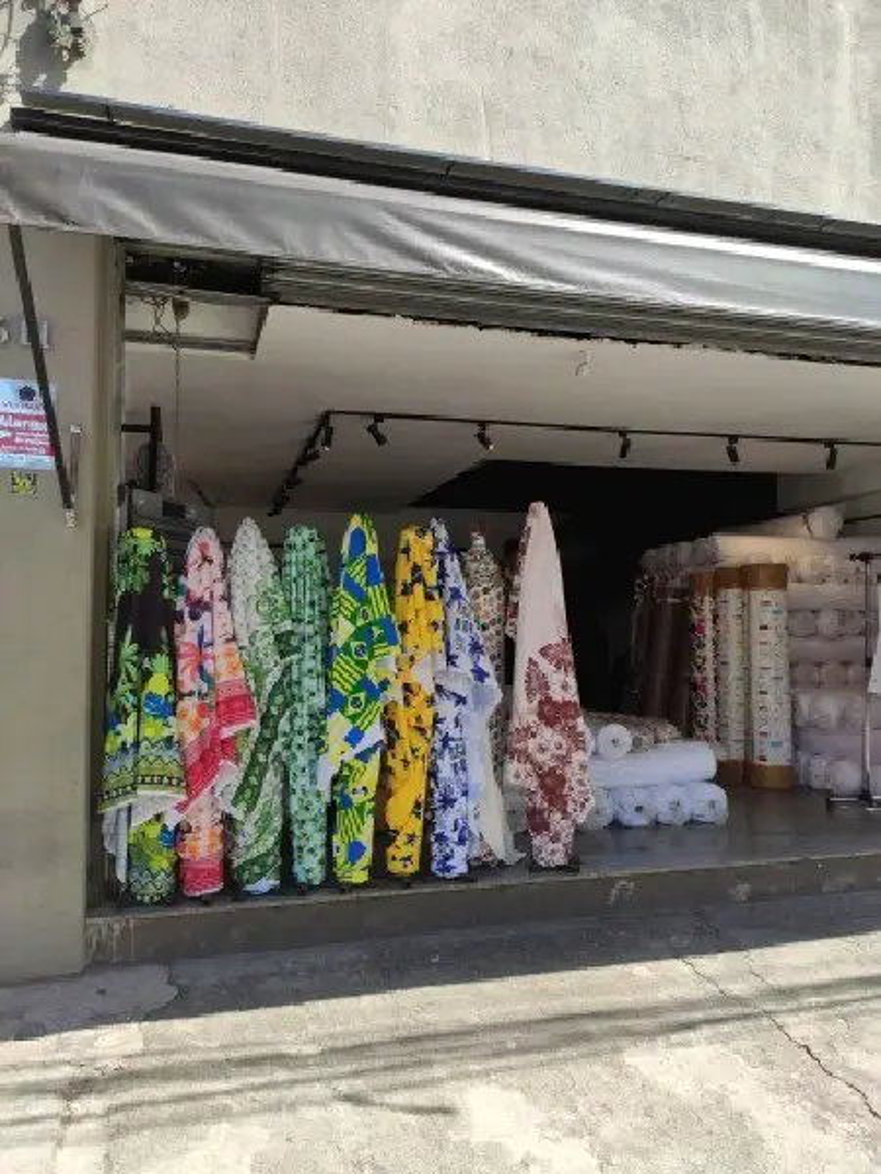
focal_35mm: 26
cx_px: 440
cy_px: 587
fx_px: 882
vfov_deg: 67.3
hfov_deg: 53.1
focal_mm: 4.77
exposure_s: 1/769
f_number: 1.75
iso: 112
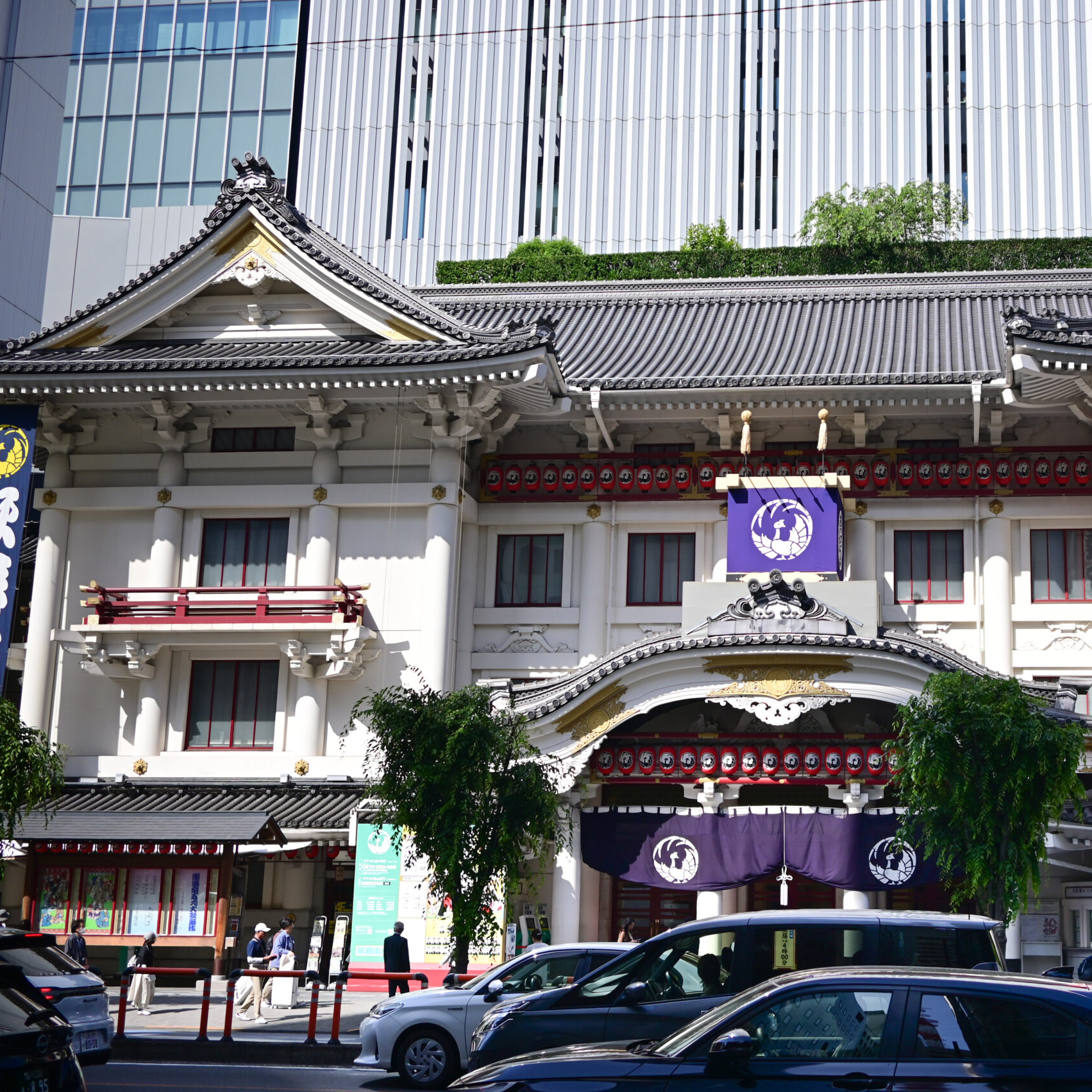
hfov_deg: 36.1
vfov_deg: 36.8
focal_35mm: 46
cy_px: 547
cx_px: 793
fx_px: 1642
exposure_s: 1/3200
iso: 100
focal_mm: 24
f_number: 2
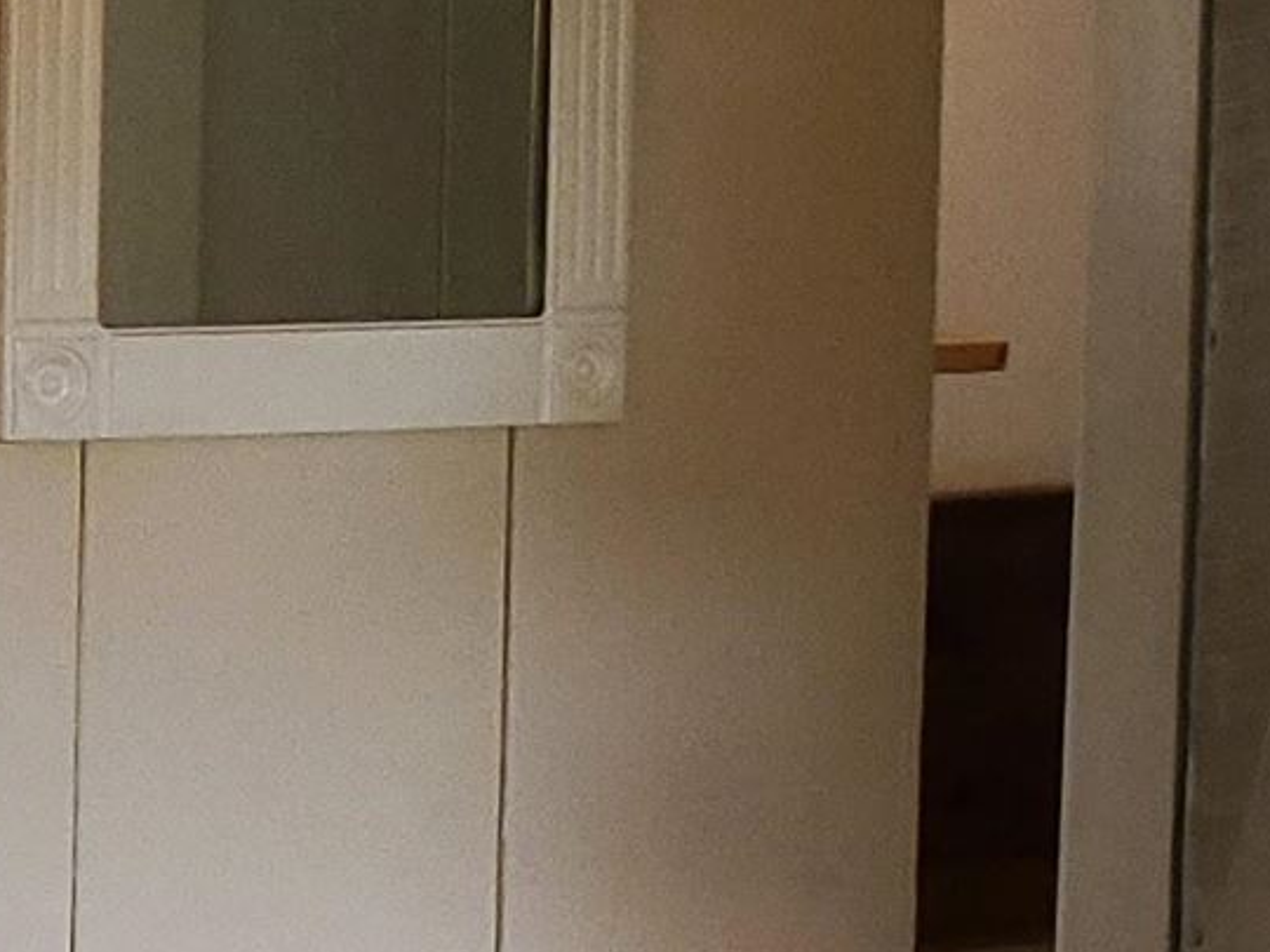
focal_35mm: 148
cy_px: 256
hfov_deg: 11.9
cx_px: -1310
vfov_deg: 10.0
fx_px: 5430
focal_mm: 4.3
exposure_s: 1/60
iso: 200
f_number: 2.4
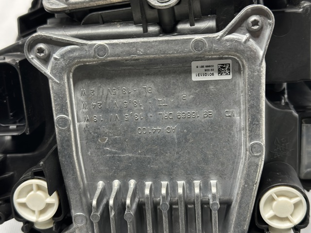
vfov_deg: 30.2
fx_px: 431
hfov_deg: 39.7
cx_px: 156
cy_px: 116
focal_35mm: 48
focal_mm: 6.86
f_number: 1.78
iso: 250
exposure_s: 1/50
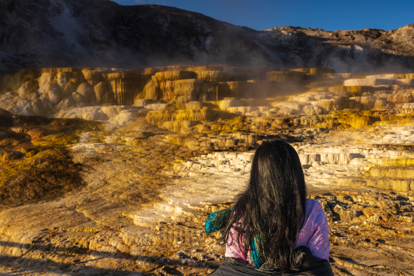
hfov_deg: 49.6
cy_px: 138
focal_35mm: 39
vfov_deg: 34.2
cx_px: 207
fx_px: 448
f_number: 8
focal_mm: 39
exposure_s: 1/100
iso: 100
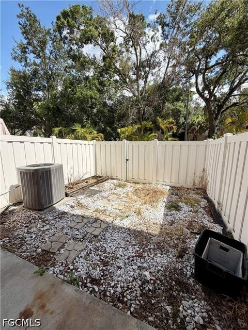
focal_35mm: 14
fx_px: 134
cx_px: 124
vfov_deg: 102.1
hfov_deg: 85.7
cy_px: 165
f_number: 2.2
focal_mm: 2.22
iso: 25
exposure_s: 1/770
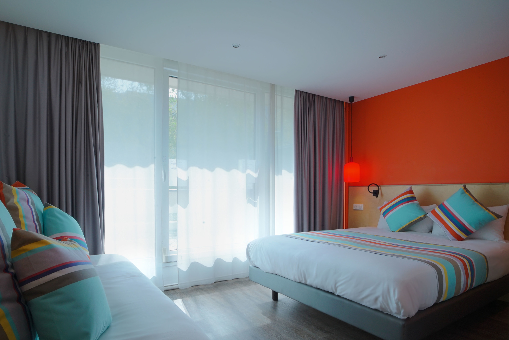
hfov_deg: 90.0
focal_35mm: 18
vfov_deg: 67.4
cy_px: 170
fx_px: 255
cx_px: 254
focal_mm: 18
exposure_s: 1/6
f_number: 22
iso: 500
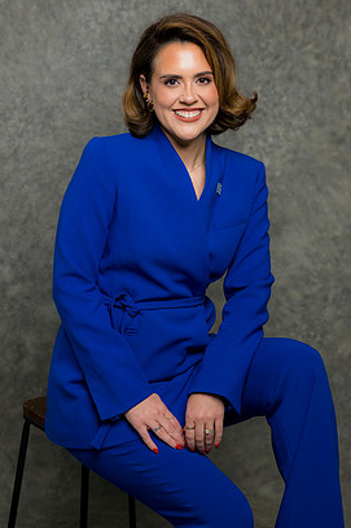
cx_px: 171
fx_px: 1376
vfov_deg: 21.7
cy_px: 244
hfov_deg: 14.5
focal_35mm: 94
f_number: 5
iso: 125
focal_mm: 85
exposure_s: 1/200
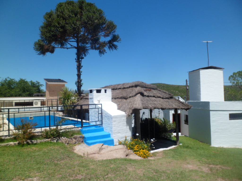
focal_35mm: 26
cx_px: 121
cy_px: 90
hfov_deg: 67.3
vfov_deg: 53.1
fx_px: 182
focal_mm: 4.9
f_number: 9.4
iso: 80
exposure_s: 1/180
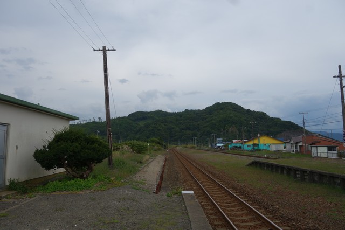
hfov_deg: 65.5
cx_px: 172
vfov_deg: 46.4
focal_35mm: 28
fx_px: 268
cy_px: 115
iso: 125
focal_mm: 10.4
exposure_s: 1/640
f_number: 5.6
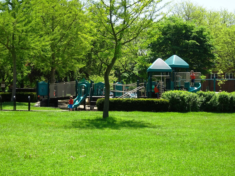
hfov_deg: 26.3
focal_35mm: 74
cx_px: 117
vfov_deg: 19.9
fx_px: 502
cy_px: 87
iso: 80
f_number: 5
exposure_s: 1/250
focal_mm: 12.42
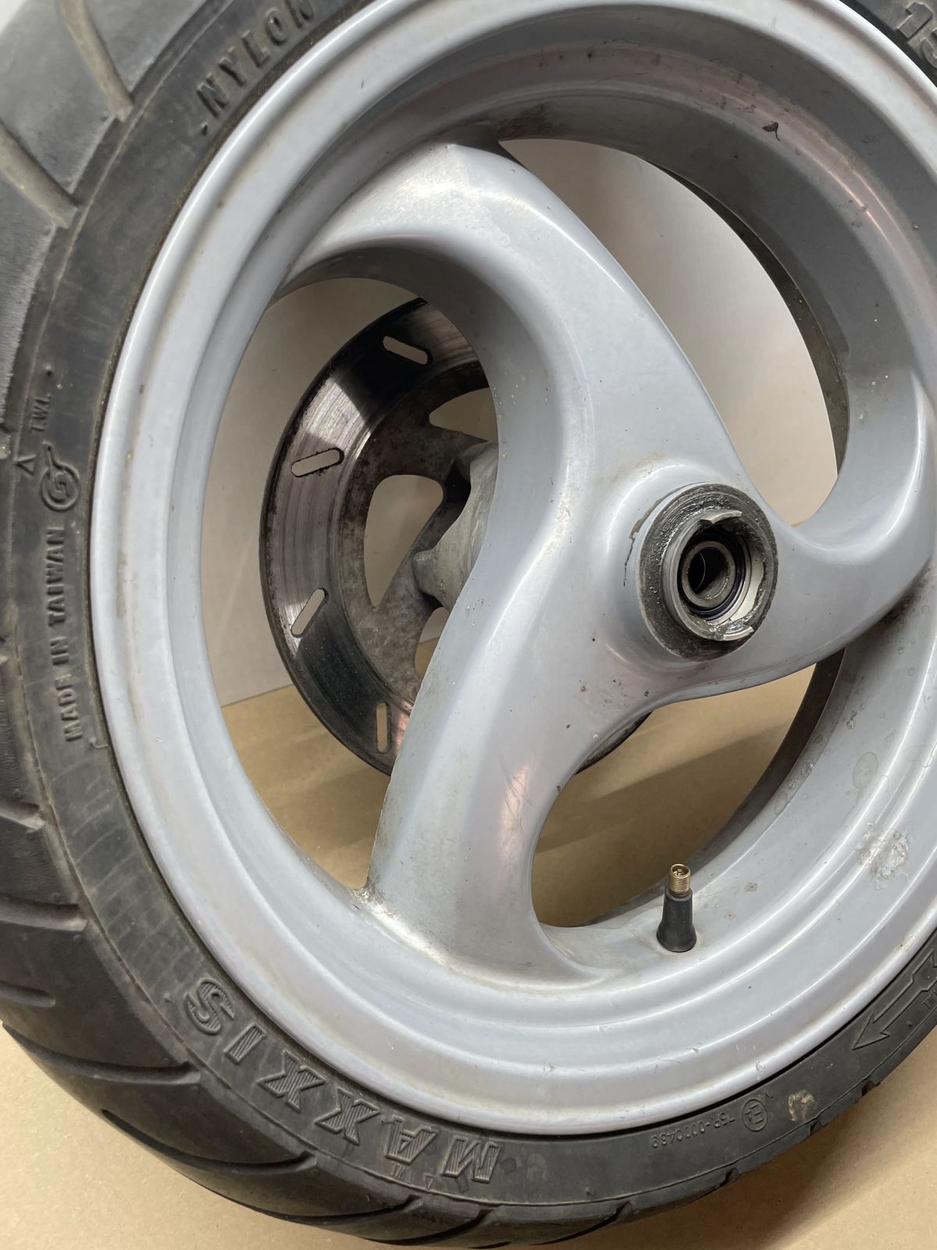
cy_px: 625
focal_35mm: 26
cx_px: 468
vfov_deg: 67.3
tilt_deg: -46.3
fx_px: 938
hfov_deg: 53.1
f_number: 1.6
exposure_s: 1/100
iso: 80
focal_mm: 4.2
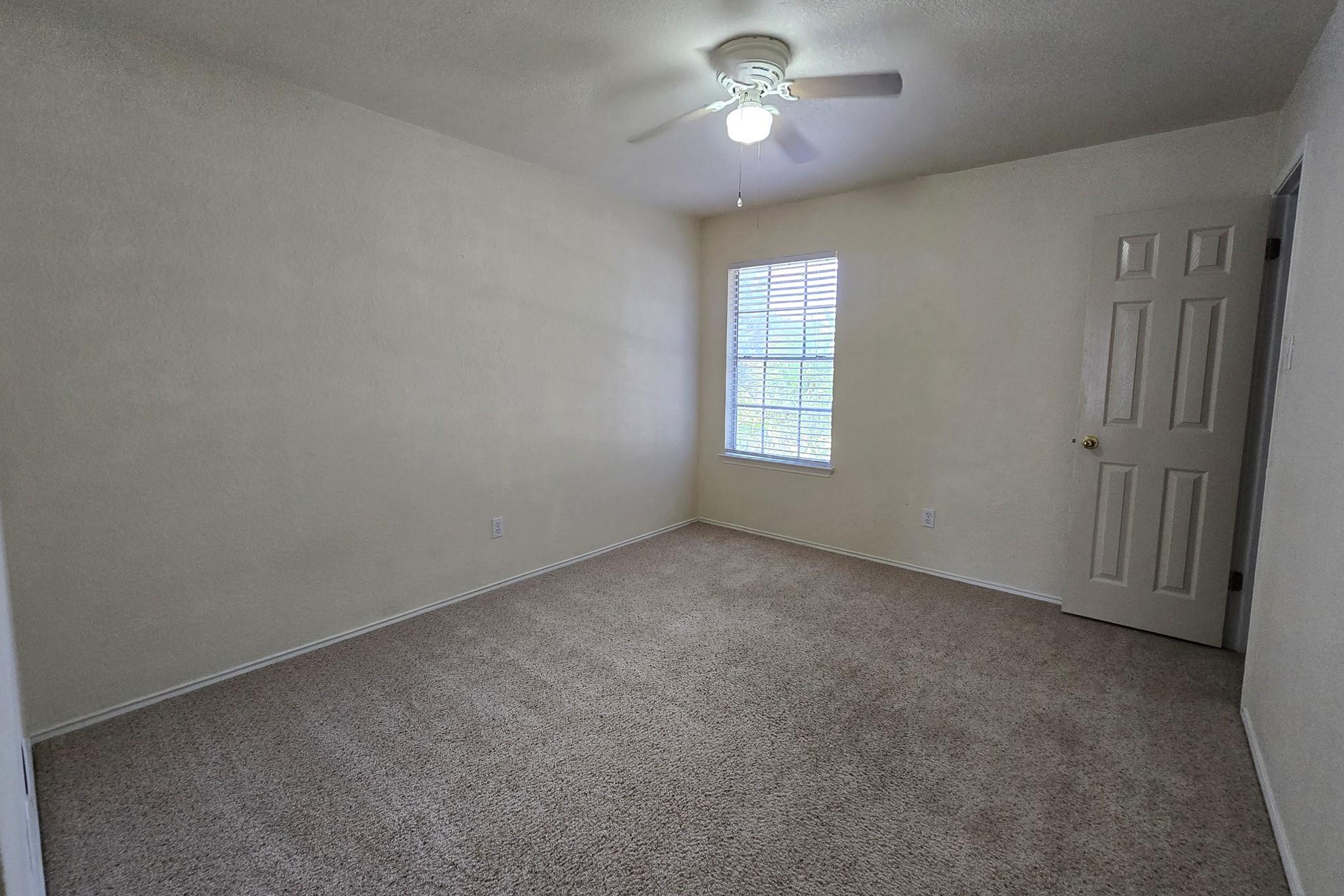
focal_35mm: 14
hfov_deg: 104.2
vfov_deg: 81.1
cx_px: 655
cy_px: 420
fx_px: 523
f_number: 2.2
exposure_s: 1/60
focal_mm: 2.2
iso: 200
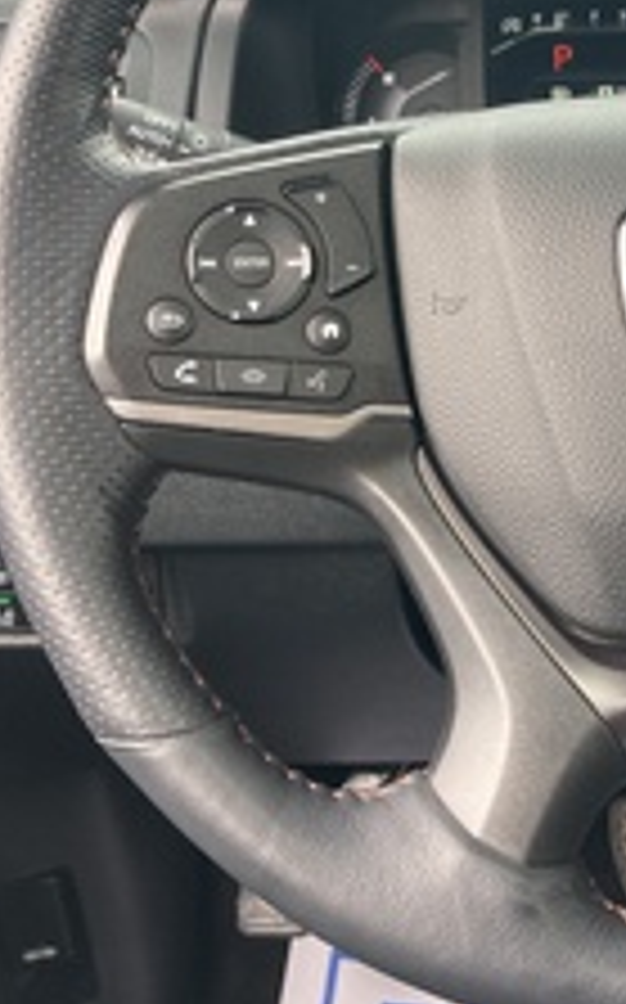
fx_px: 1532
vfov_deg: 35.8
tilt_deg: -21.6
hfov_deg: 22.2
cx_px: 635
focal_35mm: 56
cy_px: 313
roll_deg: -1.6
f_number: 1.8
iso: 50
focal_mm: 3.99
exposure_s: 1/121
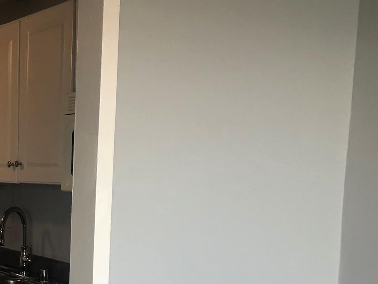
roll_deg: +0.0
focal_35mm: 63
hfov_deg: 28.4
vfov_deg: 22.7
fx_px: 688
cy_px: 253
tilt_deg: -6.2
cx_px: -18
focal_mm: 3.99
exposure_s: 1/30
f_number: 1.8
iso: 32
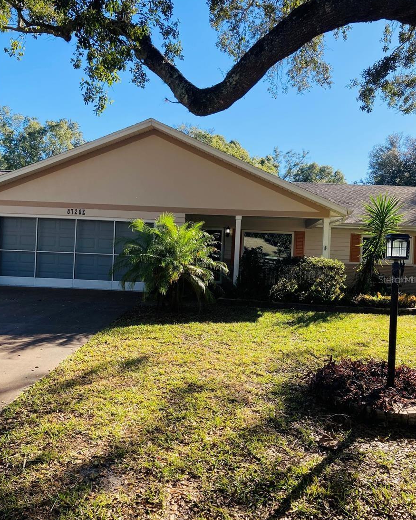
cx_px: 209
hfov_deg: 48.5
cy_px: 279
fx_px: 462
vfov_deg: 58.7
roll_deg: -2.3
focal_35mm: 30
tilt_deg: +1.1
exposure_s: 1/774
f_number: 1.8
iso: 20
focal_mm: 3.99
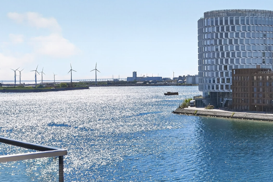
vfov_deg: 18.7
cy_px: 79
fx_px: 553
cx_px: 291
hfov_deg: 25.9
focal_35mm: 73
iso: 400
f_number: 7.1
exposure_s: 1/1250
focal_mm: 30
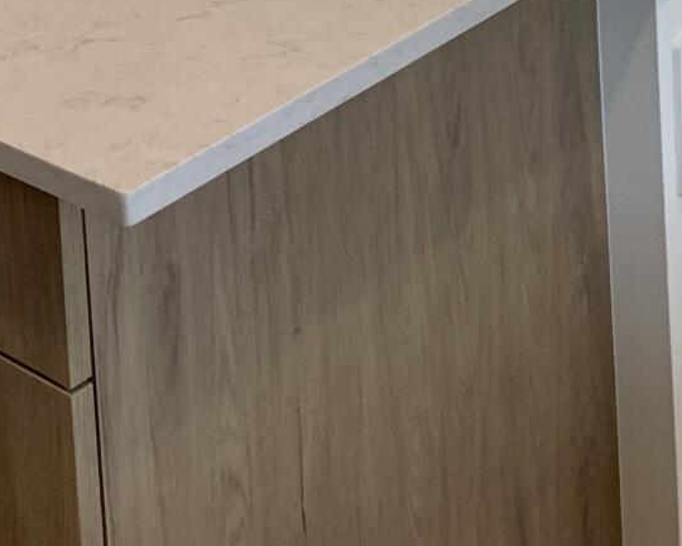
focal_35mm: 94
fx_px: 1897
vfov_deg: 13.5
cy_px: -616
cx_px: 62
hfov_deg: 20.0
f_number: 1.8
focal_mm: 4.25
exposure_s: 1/120
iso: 64
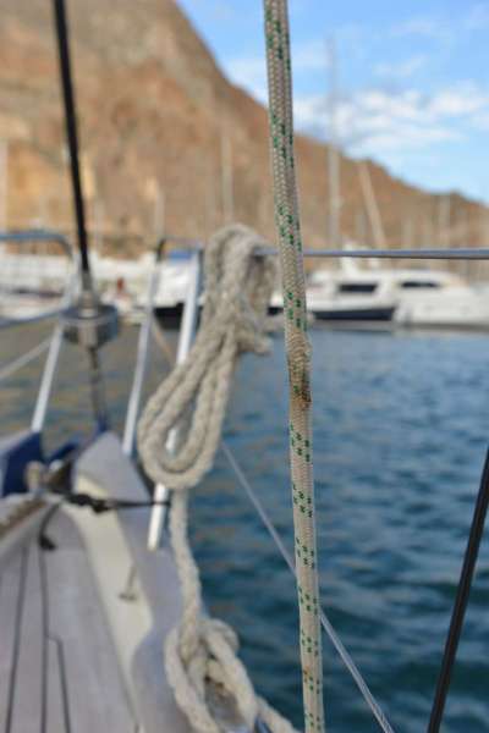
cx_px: 244
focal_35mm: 35
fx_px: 713
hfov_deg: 37.9
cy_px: 366
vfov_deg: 54.4
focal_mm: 35
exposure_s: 1/125
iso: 125
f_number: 5.6
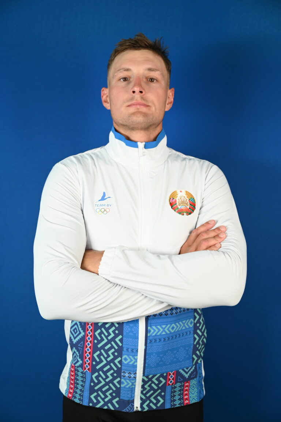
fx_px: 492
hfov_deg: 31.9
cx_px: 140
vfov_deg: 46.4
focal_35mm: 42
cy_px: 211
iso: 500
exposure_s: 1/60
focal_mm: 42
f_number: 4.8
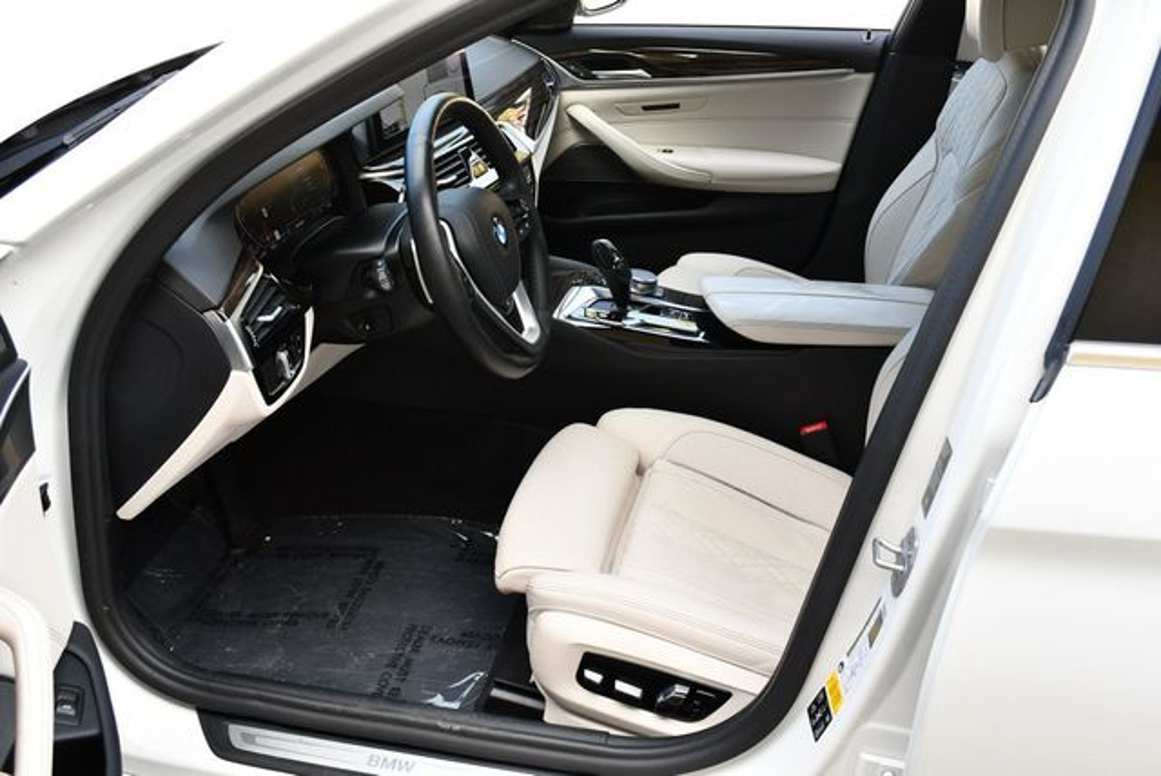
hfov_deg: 53.1
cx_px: 580
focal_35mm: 36
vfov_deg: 36.9
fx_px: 1162
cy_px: 388
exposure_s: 1/250
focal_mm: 18
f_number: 4.5
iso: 400
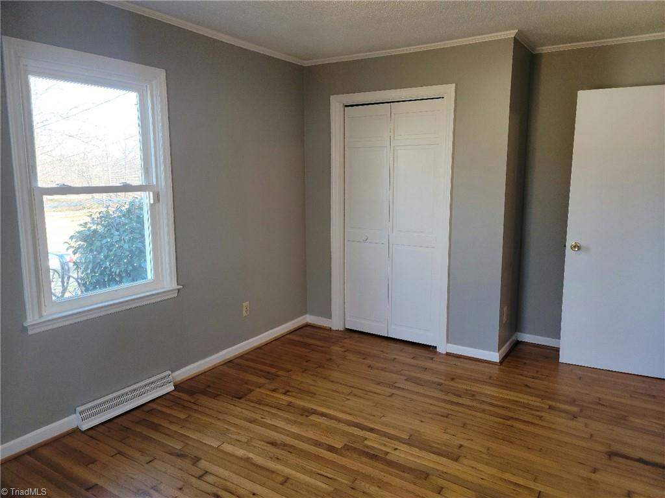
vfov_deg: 54.9
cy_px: 249
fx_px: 480
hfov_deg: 69.4
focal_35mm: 25
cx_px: 332
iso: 160
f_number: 1.8
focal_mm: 7
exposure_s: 1/59.2
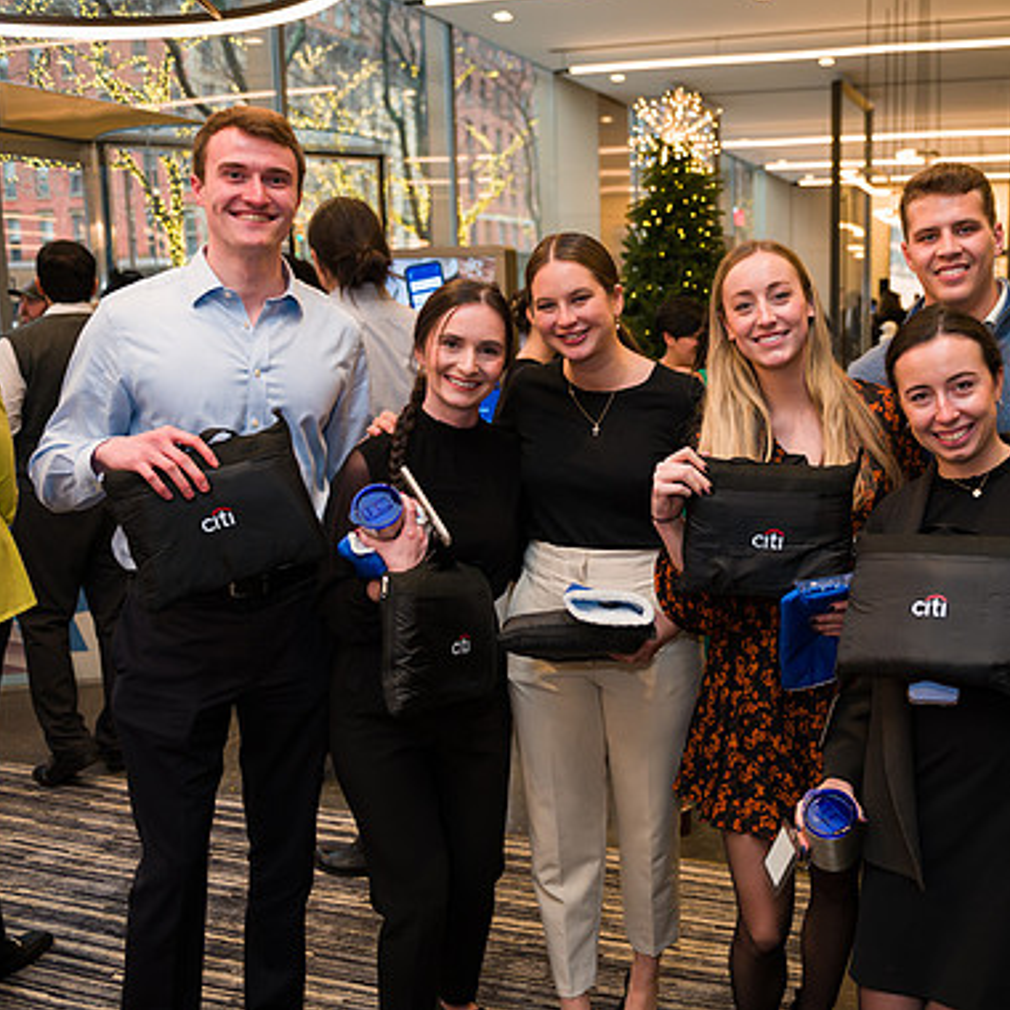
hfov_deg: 46.3
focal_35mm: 35
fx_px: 1155
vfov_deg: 47.2
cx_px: 696
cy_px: 500
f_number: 3.2
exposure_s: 1/125
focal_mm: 27
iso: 400
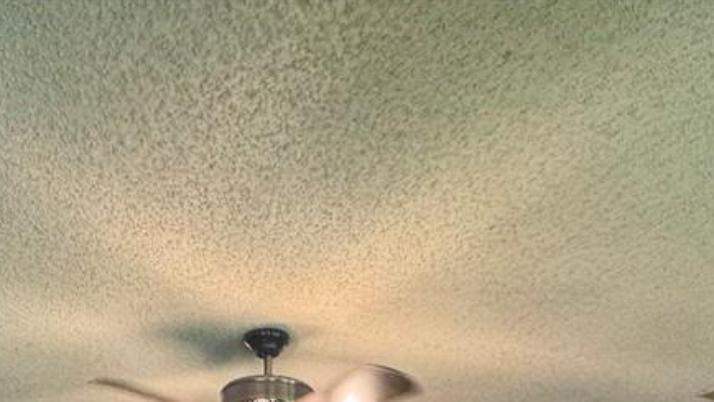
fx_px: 681
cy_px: 629
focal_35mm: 36
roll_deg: +0.4
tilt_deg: +1.3
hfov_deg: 55.0
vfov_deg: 24.3
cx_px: 294
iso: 640
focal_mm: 2.22
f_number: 2.2
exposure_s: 1/60
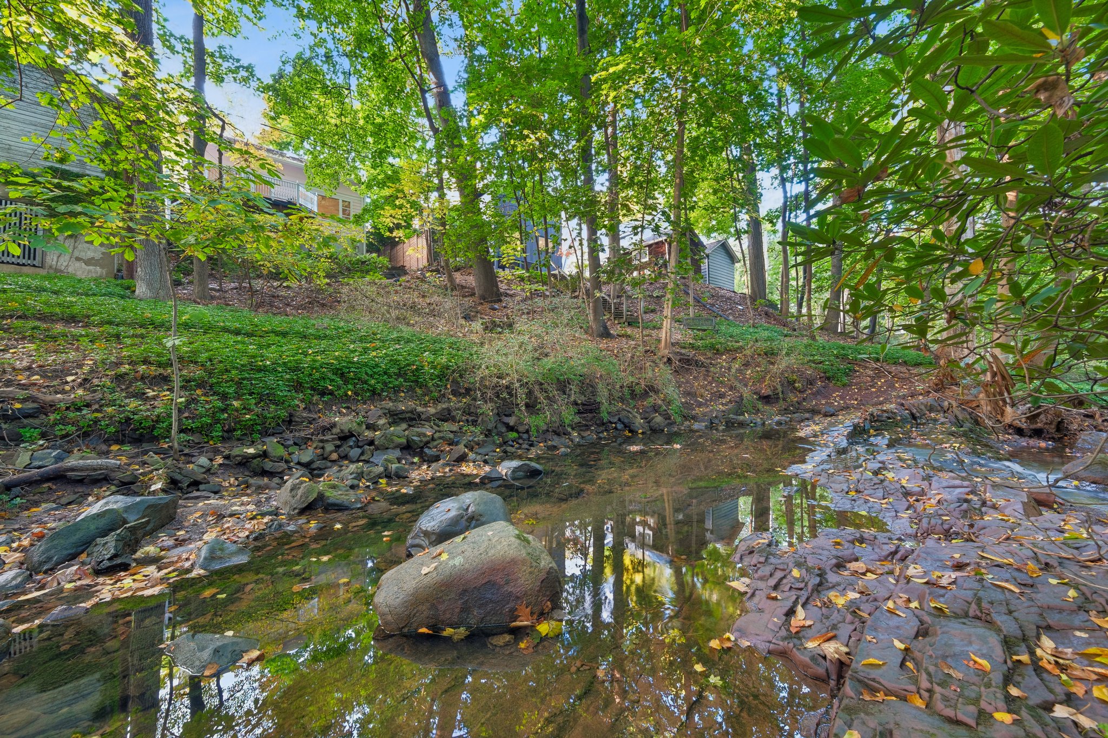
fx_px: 400
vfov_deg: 85.4
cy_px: 369
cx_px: 554
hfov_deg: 108.3
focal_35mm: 13
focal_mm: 8.9
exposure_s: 1/1.25
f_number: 8
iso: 200
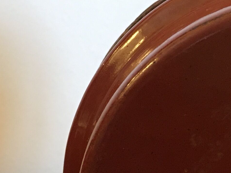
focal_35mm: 122
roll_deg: -1.9
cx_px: 75
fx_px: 814
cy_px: 229
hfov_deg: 16.1
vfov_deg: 11.8
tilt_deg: -16.0
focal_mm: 4.15
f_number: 2.2
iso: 160
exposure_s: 1/33
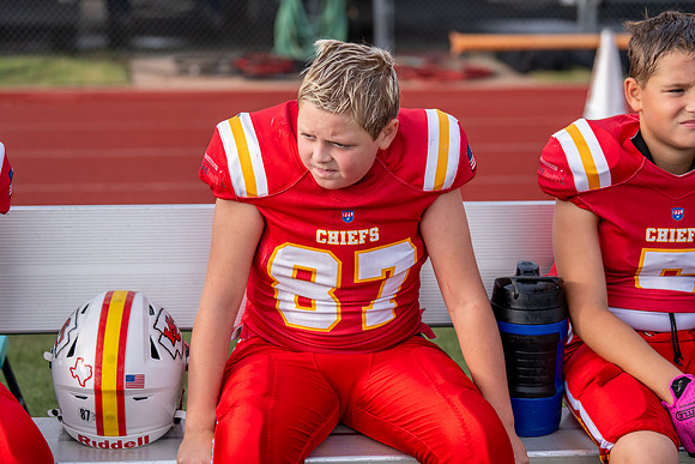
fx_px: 1680
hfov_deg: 23.4
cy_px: 190
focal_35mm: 87
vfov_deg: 15.7
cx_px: 308
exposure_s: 1/2000
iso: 250
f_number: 2.8
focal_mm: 70
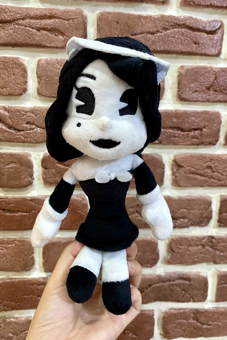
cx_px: 103
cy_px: 165
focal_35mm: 28
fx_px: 265
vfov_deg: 65.5
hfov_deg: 46.3
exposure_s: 1/50
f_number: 1.8
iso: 250
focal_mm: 4.25
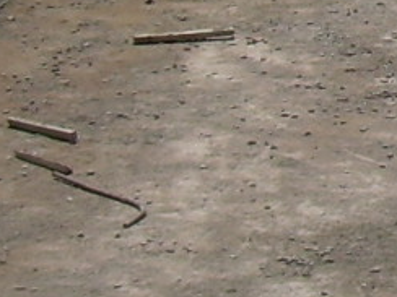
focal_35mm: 249
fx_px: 2856
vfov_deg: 5.8
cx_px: 958
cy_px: -295
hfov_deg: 7.4
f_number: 4.6
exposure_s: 1/841
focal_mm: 6.3
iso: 50
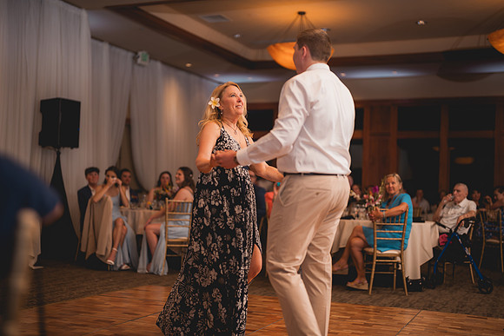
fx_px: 700
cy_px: 168
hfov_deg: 39.6
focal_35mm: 50
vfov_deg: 27.0
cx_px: 252
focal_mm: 50
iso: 125
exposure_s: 1/250
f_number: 1.2
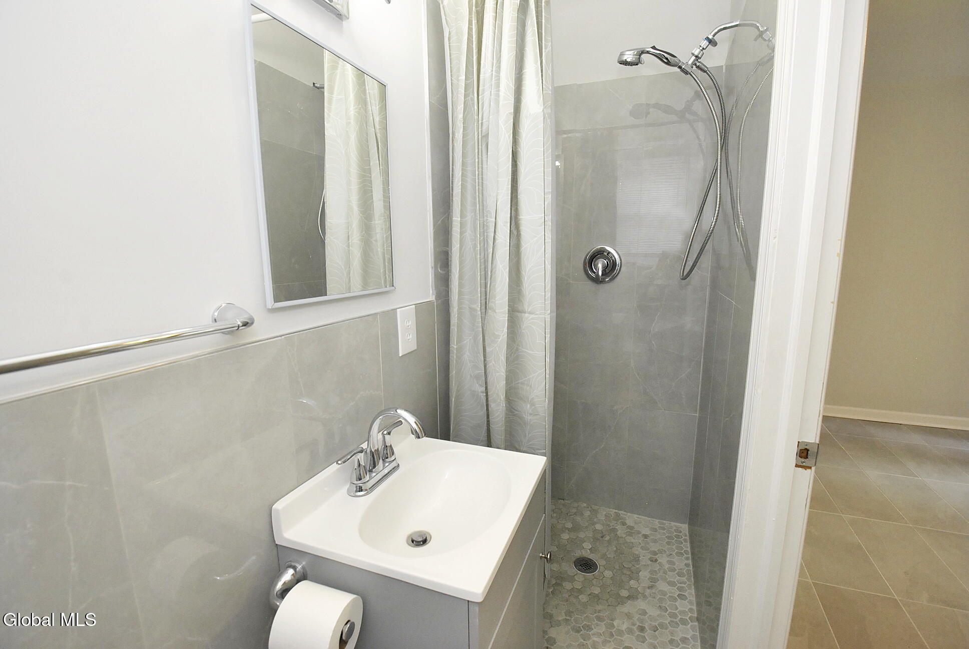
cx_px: 484
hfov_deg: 100.3
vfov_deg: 77.5
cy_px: 324
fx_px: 404
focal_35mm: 15
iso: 800
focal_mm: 10
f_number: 5.6
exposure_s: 1/60
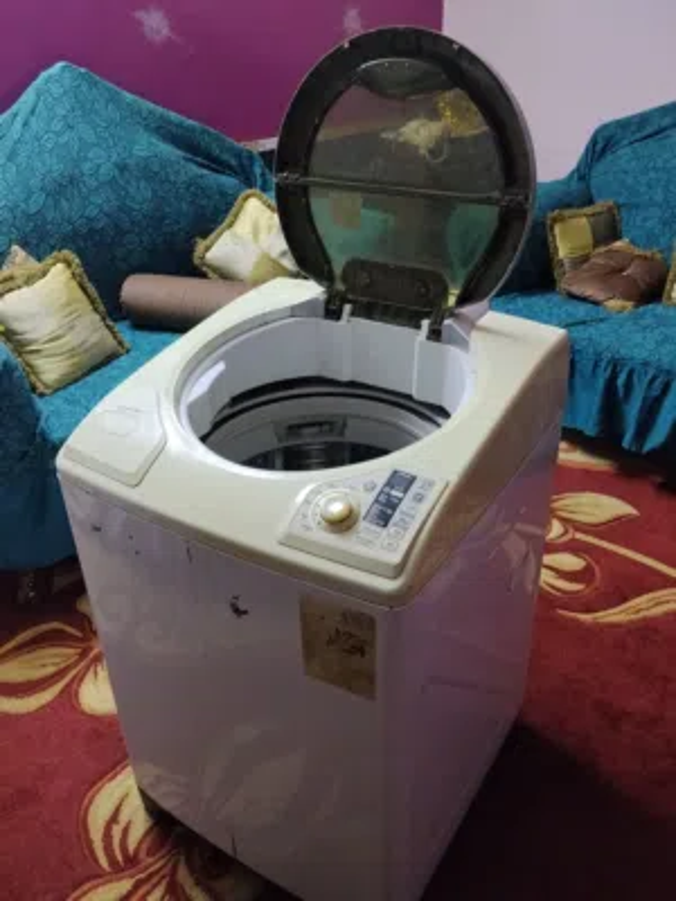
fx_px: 755
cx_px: 338
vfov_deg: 61.7
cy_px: 450
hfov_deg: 48.2
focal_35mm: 29
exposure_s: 1/33
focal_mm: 4.22
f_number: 1.8
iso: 400
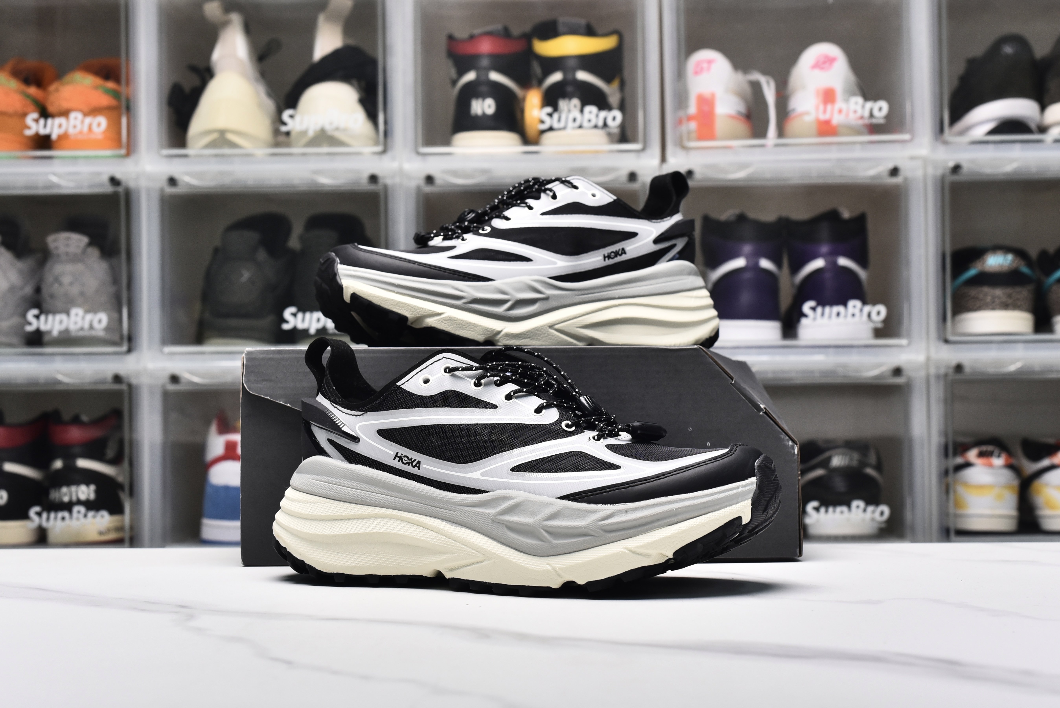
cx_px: 530
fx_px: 1473
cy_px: 354
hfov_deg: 39.6
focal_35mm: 50
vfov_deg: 27.0
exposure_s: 1/180
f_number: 9.5
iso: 500
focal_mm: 50
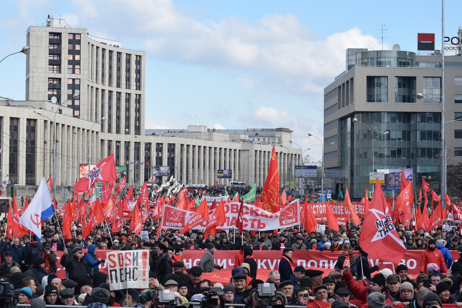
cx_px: 231
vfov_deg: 16.6
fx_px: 1059
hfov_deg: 24.6
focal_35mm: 82
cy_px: 154
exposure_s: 1/250
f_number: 8
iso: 200
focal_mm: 55
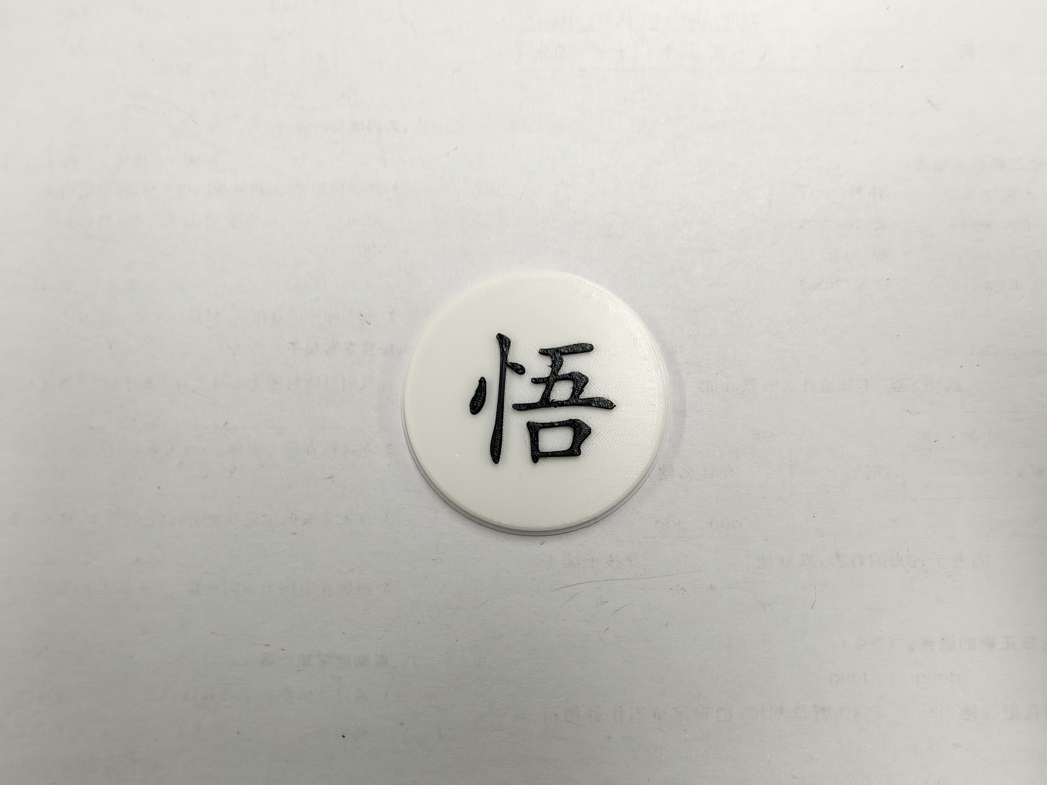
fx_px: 756
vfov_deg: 54.9
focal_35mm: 25
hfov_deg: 69.4
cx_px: 524
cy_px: 392
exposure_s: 1/33.3
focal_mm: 2.32
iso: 317
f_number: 2
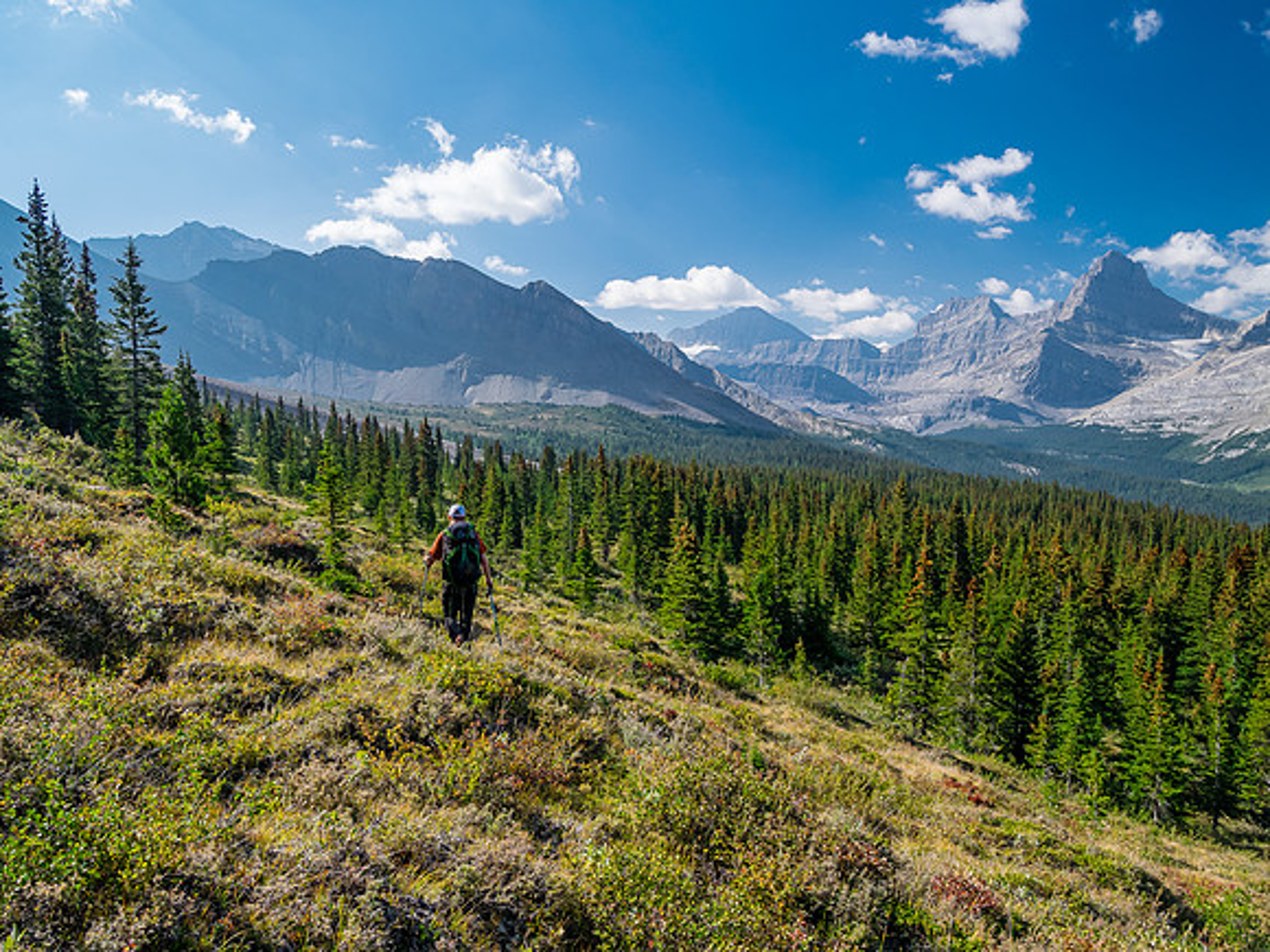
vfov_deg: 56.8
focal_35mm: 24
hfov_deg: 71.6
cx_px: 635
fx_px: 881
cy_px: 476
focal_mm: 12
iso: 200
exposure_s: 1/160
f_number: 8
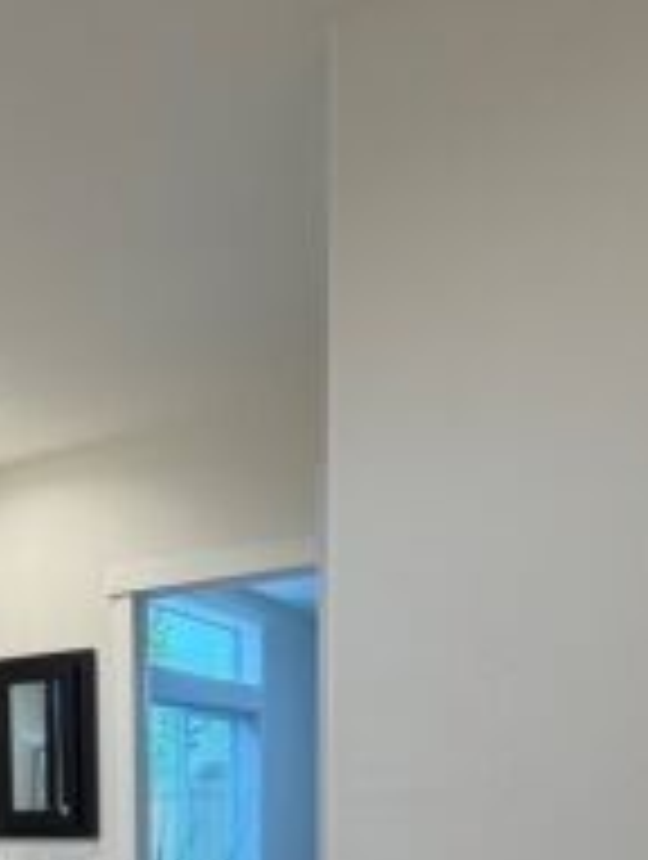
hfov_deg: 34.0
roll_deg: +0.6
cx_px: 14
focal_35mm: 39
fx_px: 970
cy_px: 871
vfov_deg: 41.2
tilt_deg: -4.4
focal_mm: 2.22
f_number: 2.2
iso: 125
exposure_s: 1/120
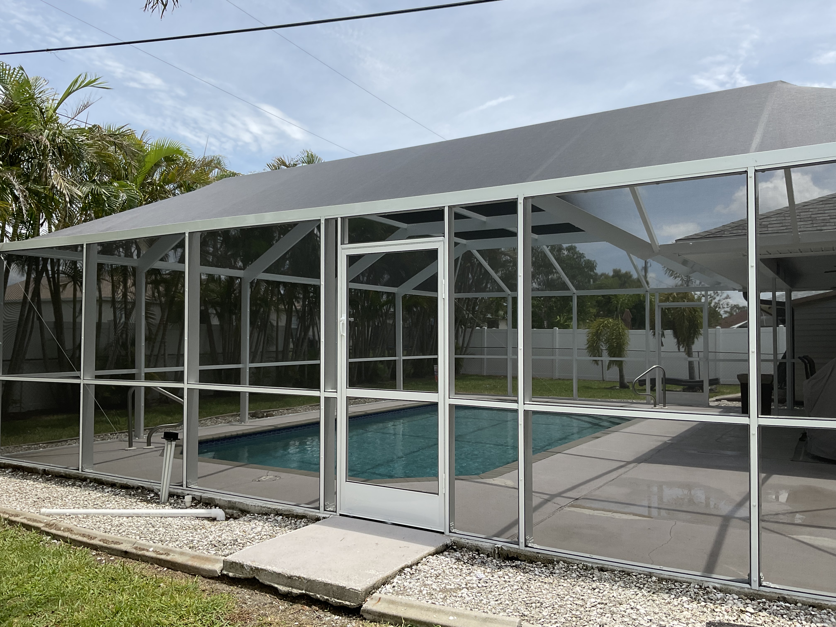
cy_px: 314
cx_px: 418
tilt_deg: +3.6
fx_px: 700
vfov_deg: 48.2
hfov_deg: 61.7
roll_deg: +1.2
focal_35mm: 29
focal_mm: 3
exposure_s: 1/1786
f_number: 1.8
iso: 16
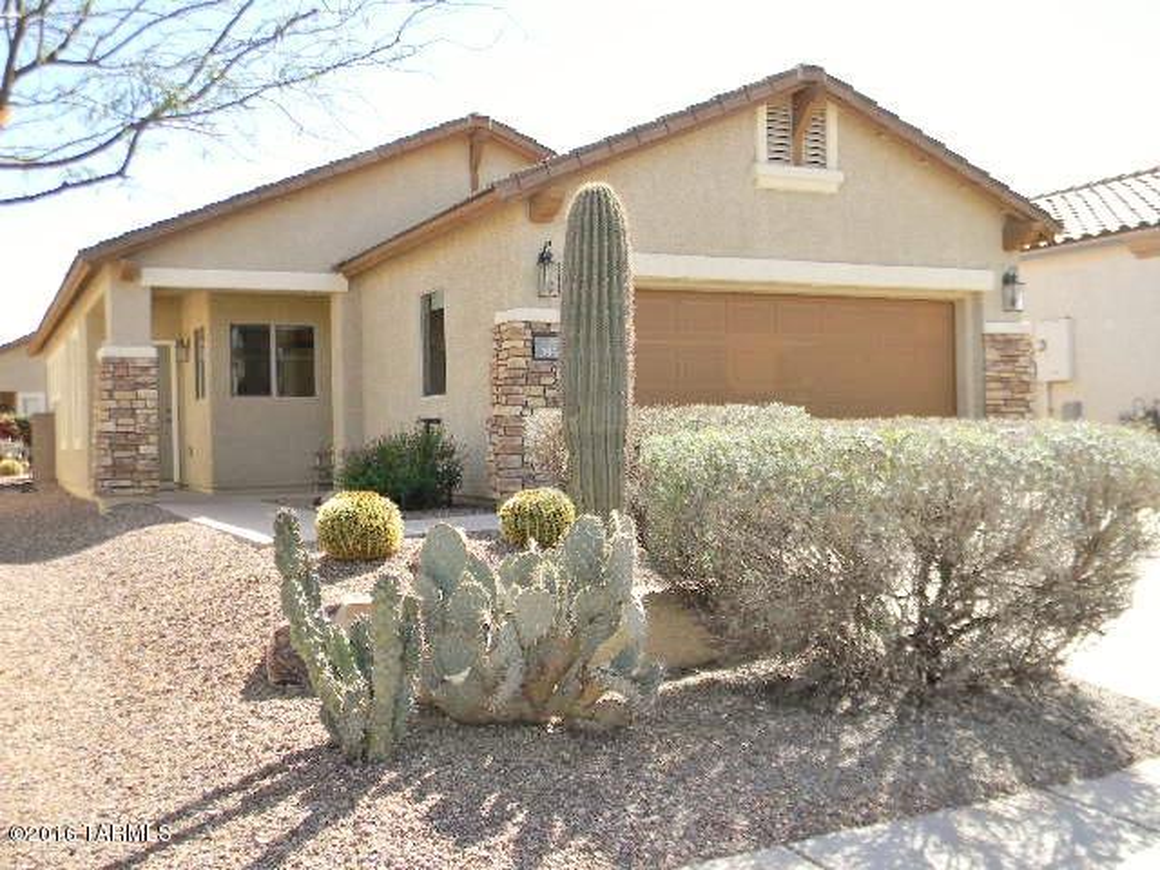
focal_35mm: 36
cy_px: 435
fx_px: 1206
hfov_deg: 51.4
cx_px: 580
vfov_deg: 39.7
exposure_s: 1/269
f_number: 3.7
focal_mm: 6.4
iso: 80
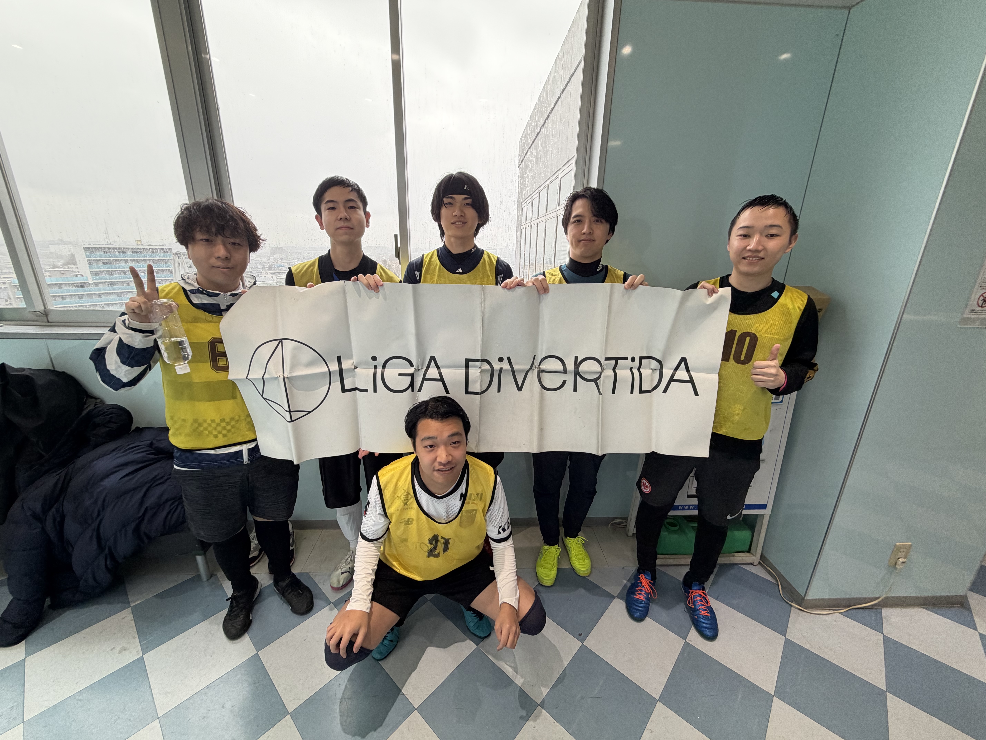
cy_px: 370
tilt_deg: -18.7
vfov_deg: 85.7
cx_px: 493
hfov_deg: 102.1
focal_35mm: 14
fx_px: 399
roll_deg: -1.0
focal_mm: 2.22
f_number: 2.2
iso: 100
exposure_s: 1/100
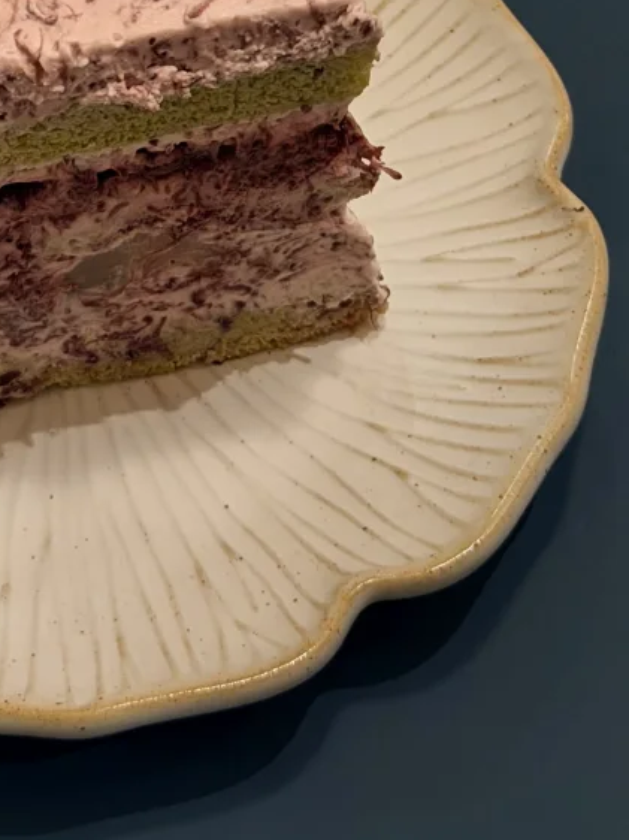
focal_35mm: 123
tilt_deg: -42.8
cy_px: -182
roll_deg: +0.5
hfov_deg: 12.0
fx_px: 2982
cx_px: 145
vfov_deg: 15.4
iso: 160
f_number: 1.78
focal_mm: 6.76
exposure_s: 1/50
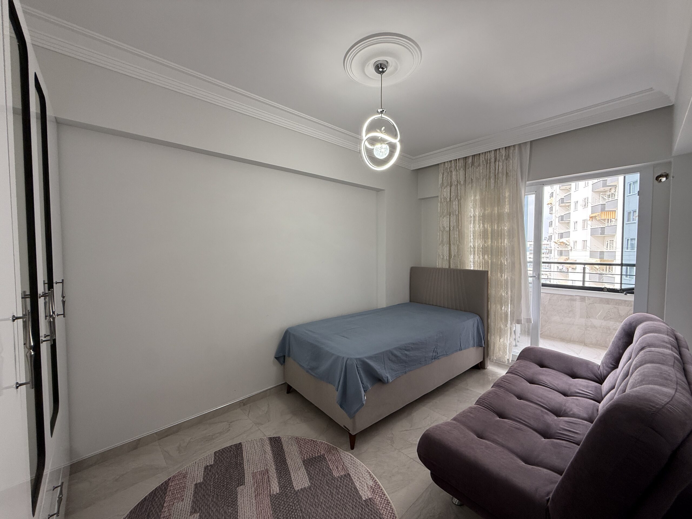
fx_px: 280
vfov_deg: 85.7
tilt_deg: -1.5
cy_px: 260
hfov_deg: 102.1
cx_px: 346
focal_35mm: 14
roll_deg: +0.5
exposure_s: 1/99
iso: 125
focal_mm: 2.22
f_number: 2.2
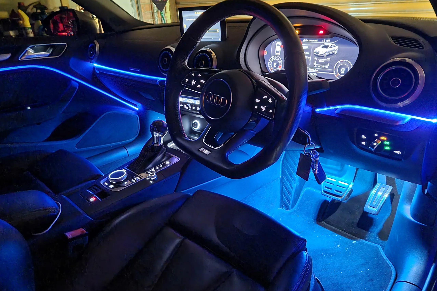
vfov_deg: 51.3
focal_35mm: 25
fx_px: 303
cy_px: 144
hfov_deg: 71.5
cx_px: 219
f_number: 1.8
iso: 3200
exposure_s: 1/10
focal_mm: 6.7
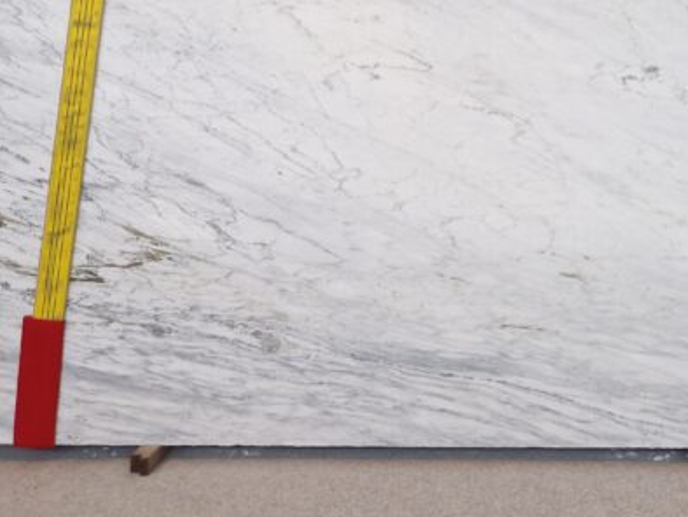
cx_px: 437
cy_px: 141
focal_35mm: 35
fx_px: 696
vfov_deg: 39.8
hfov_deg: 52.0
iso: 50
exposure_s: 1/161
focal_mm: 5.4
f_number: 1.8
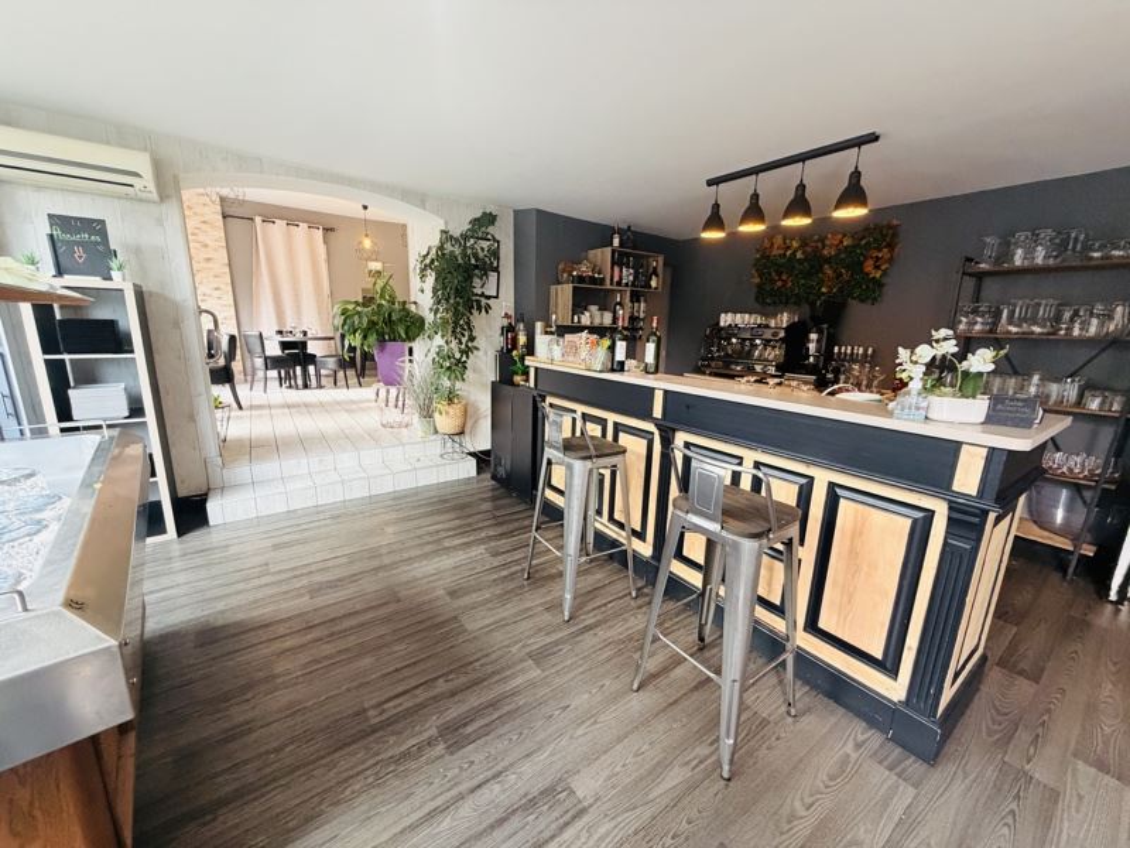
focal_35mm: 14
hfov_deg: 102.1
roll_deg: -1.4
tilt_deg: -12.3
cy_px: 424
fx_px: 457
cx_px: 565
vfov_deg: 85.7
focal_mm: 2.22
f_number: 2.2
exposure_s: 1/93
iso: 320
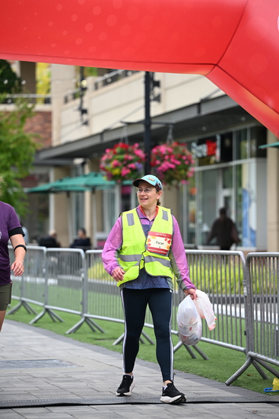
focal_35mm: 120
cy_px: 210
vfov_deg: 17.1
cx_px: 140
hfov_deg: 11.4
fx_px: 1394
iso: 400
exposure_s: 1/1250
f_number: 2.8
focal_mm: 120
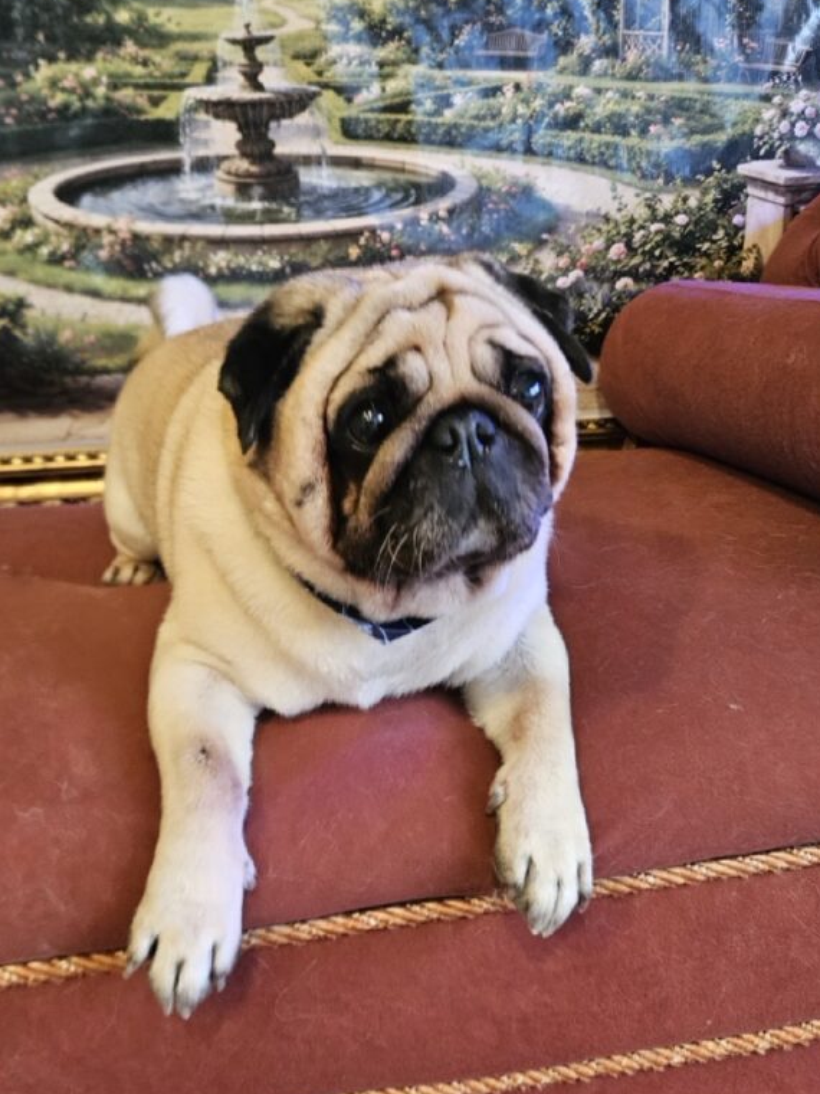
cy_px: 508
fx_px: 979
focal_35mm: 31
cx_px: 380
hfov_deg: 45.4
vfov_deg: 58.3
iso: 1000
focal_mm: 5.4
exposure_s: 1/120
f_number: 1.8
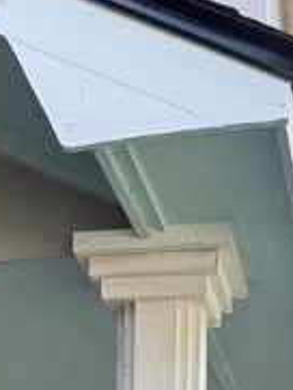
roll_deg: +0.0
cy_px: 810
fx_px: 1150
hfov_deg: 14.5
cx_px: 112
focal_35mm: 102
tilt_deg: -3.6
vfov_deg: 15.1
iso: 80
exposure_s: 1/121
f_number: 1.78
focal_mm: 6.76
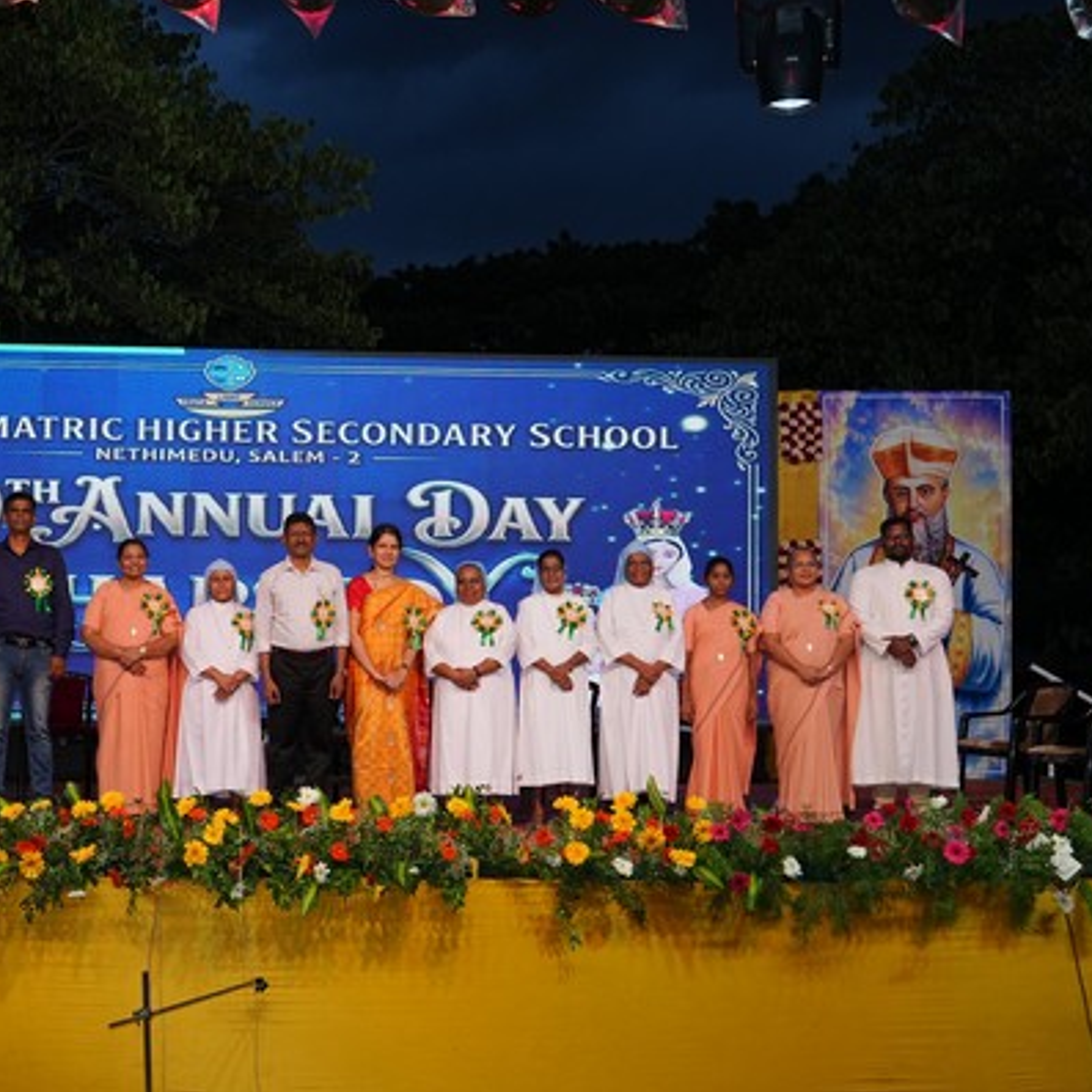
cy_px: 572
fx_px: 1927
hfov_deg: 31.1
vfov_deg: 31.6
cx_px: 281
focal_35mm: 54
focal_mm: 40
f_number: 8
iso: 1000
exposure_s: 1/160
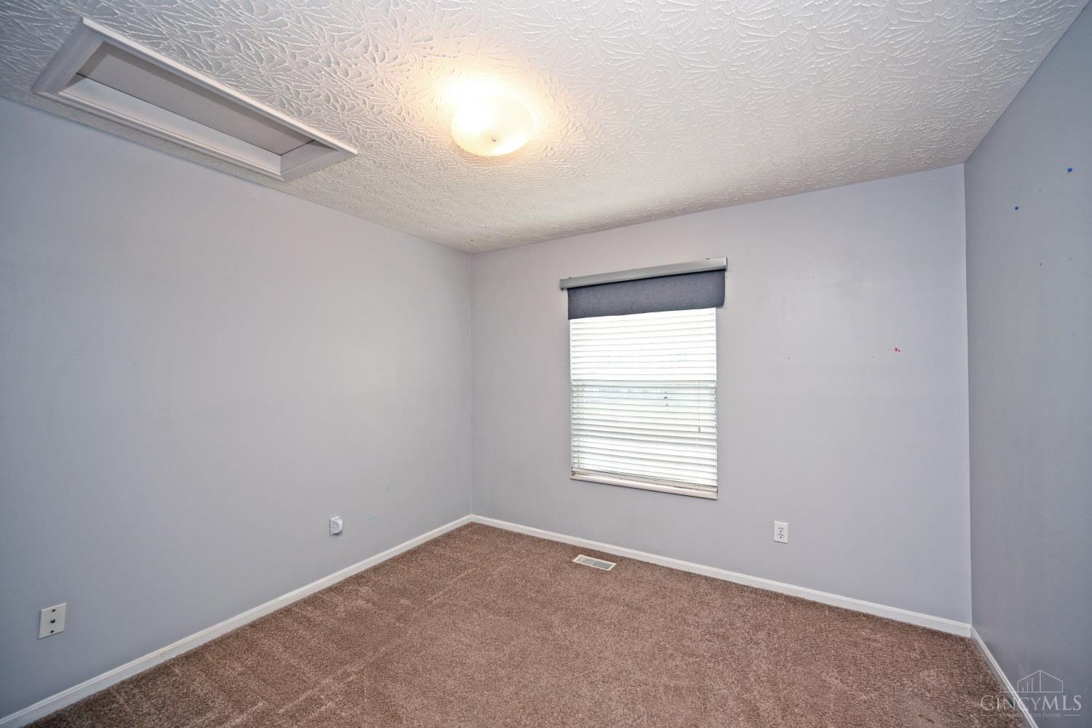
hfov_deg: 104.3
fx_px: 425
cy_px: 364
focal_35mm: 14
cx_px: 546
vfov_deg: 81.2
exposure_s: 1/80
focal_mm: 14
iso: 200
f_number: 4.5
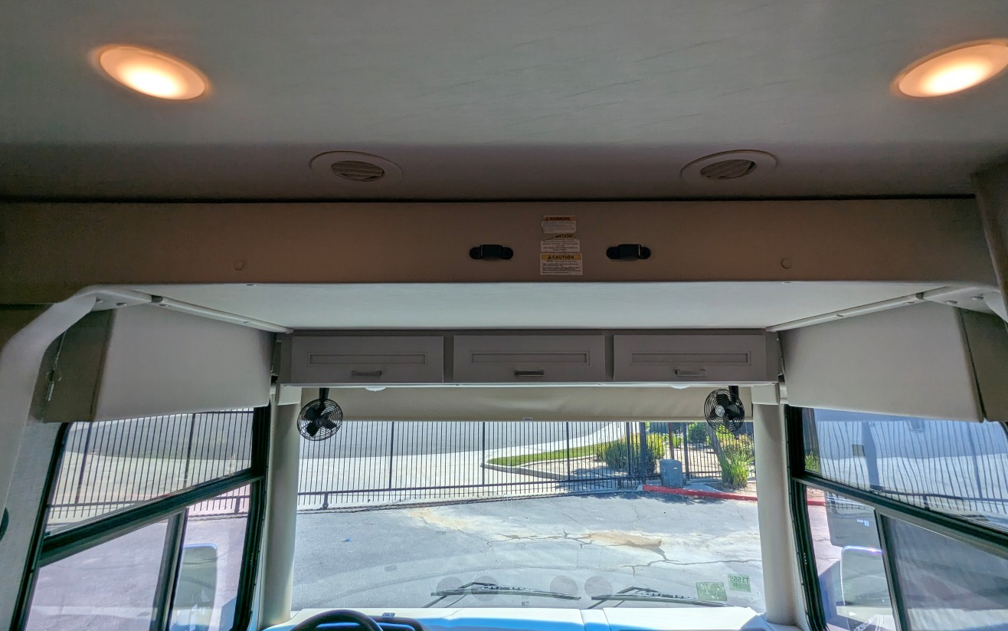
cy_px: 236
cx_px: 514
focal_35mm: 18
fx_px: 495
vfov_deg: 64.1
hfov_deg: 91.1
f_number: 2.2
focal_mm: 2.35
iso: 34
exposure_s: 1/699
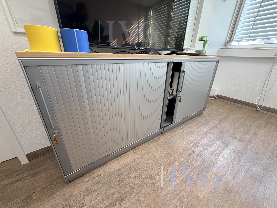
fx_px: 112
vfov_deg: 85.7
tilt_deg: -21.8
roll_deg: +0.1
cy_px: 104
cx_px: 138
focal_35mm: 14
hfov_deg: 102.1
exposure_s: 1/100
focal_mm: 2.22
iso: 125
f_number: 2.2
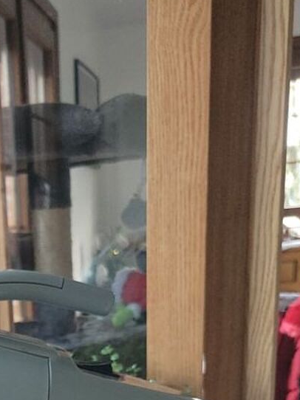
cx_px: -18
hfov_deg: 21.9
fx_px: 740
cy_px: 459
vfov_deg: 27.3
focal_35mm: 64
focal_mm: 5.4
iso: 250
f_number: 1.8
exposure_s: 1/40
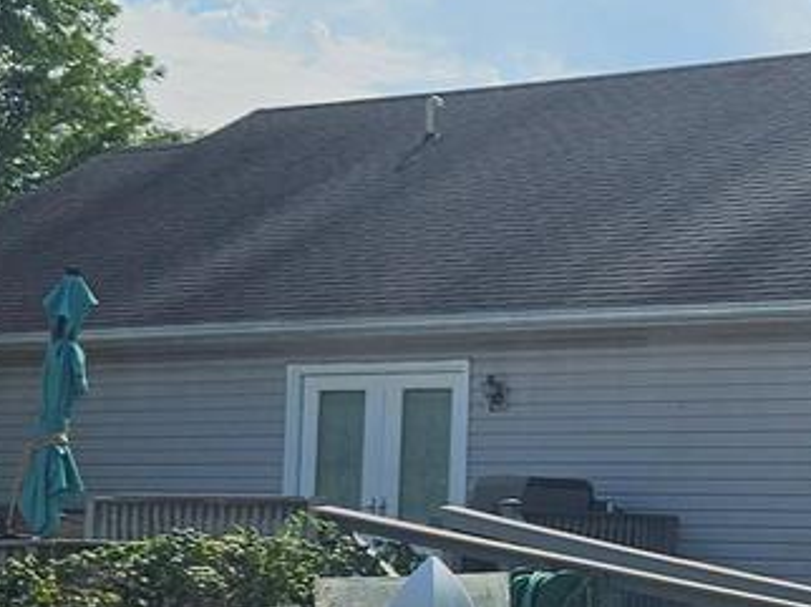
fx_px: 2411
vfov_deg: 14.3
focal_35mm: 103
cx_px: 909
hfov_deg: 18.3
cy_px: 365
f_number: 1.8
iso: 25
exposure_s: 1/4794
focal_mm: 5.4
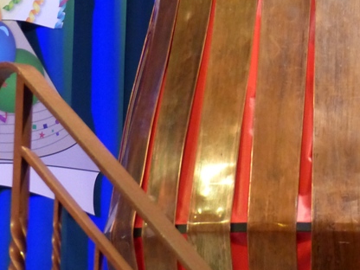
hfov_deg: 7.0
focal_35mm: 280
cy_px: -106
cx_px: 395
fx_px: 2912
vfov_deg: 5.3
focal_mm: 17.4
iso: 400
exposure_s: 1/40
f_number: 2.8
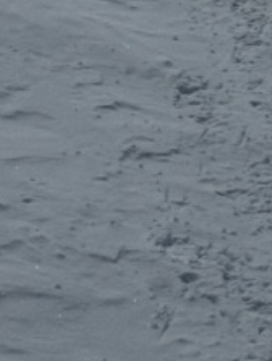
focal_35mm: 220
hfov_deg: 6.8
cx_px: 158
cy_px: -309
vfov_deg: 8.6
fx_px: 2298
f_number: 1.78
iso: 50
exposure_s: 1/41667
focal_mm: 6.86
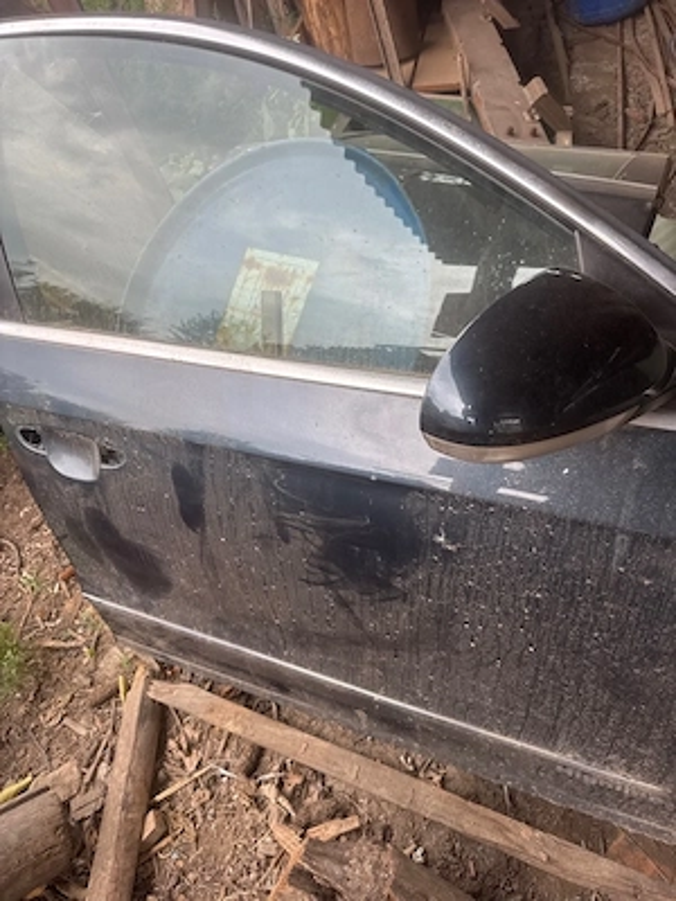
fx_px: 625
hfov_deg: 56.8
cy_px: 450
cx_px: 338
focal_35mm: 24
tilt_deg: -45.4
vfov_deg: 71.6
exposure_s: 1/216
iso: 64
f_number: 1.78
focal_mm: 6.76
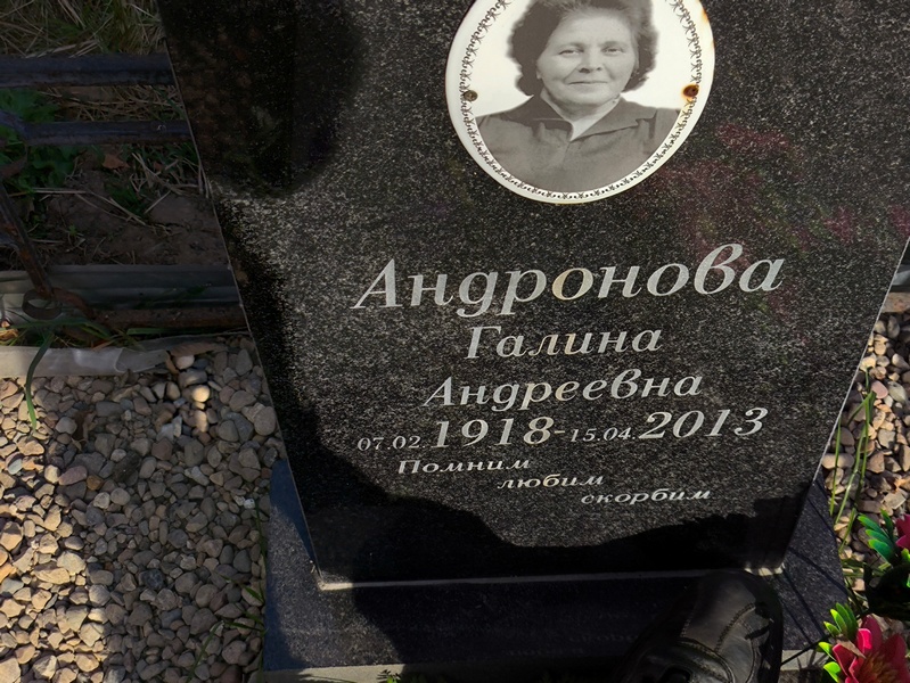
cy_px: 342
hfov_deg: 38.2
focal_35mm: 50
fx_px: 1315
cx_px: 455
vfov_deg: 29.1
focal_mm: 4.71
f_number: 1.7
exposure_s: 1/1046
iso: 50
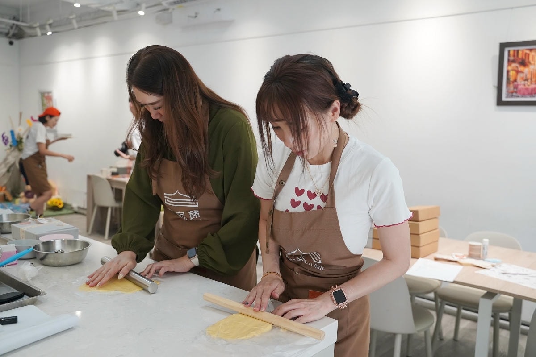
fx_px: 491
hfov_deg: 57.2
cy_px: 178
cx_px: 268
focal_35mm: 33
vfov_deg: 40.0
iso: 1250
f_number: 4
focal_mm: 33
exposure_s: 1/160
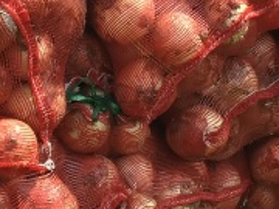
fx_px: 1072
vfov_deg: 10.8
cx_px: 172
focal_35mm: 133
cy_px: -79
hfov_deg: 14.8
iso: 50
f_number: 1.8
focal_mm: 3.61
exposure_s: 1/1316
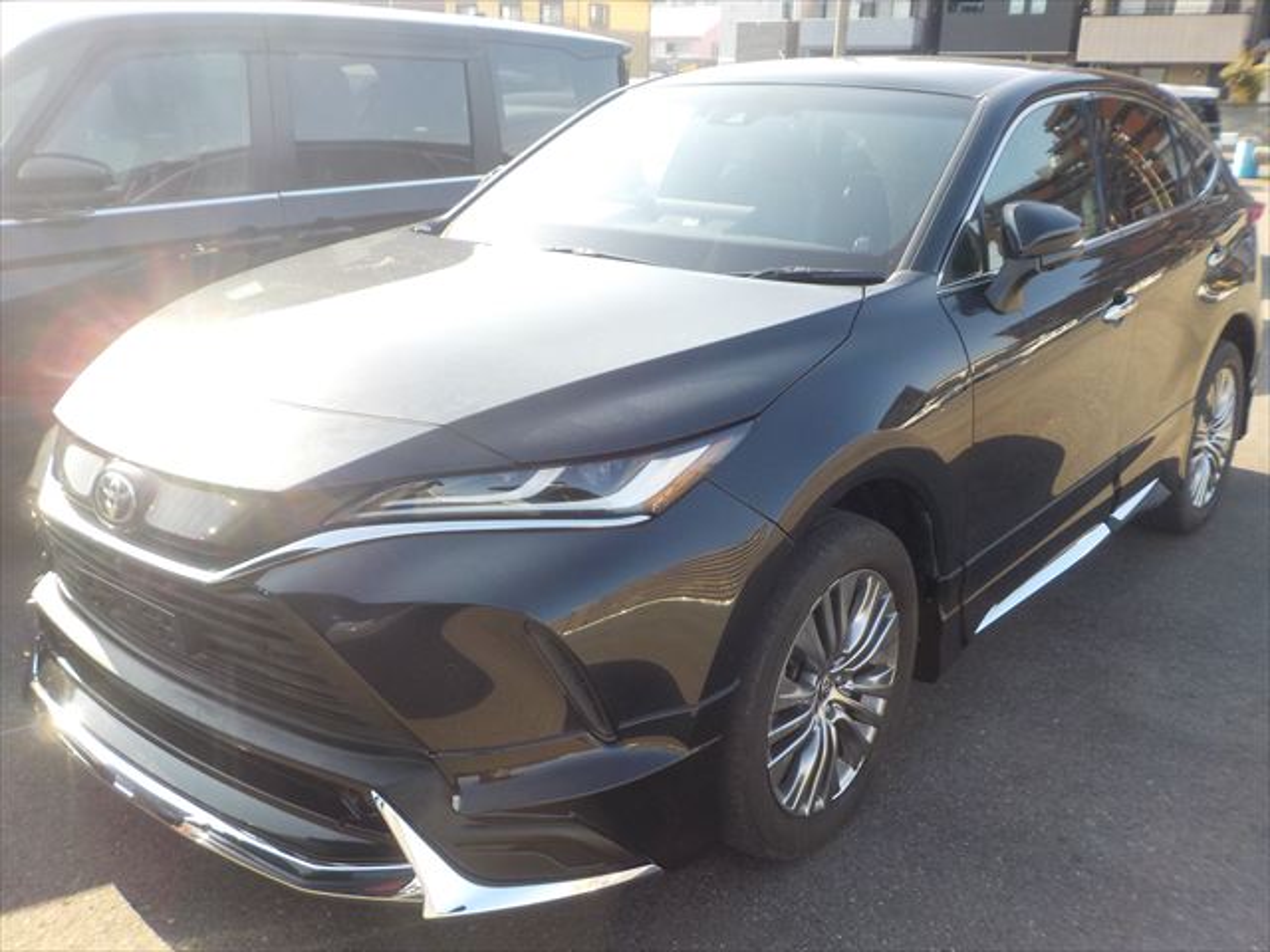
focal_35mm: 30
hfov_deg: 60.0
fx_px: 1101
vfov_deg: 46.8
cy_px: 476
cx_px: 635
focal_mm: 4.1
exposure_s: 1/250
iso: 125
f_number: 3.3
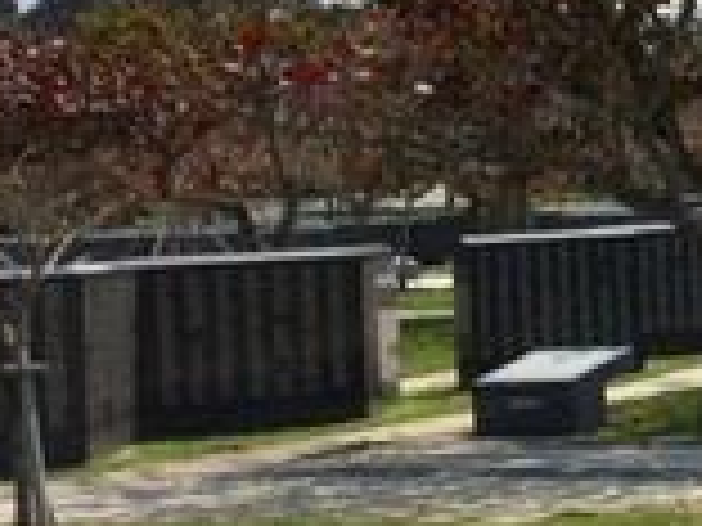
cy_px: 225
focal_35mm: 119
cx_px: 1030
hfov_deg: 15.4
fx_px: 2413
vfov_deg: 12.4
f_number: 2.2
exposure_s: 1/4405
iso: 32
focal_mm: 4.15
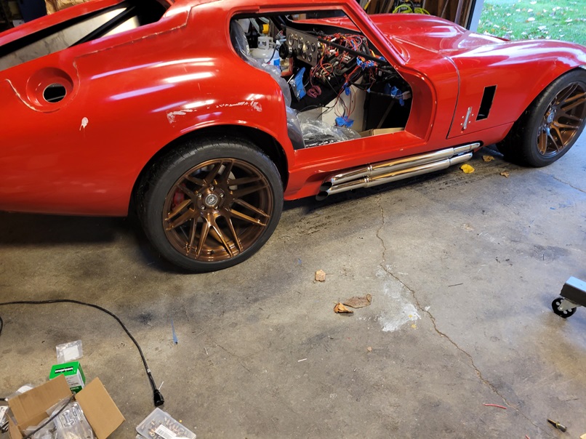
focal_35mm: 26
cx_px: 293
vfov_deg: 53.0
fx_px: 440
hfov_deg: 67.3
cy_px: 220
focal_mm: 5.4
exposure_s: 1/40
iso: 200
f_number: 1.8
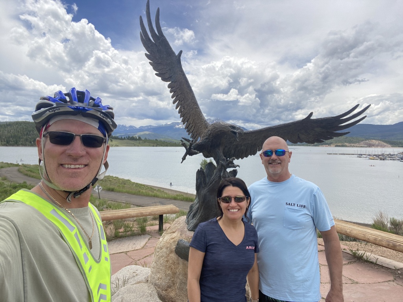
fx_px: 268
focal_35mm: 23
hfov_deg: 73.9
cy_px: 151
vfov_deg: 58.9
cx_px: 202
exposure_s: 1/628
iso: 25
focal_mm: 2.71
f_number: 2.2
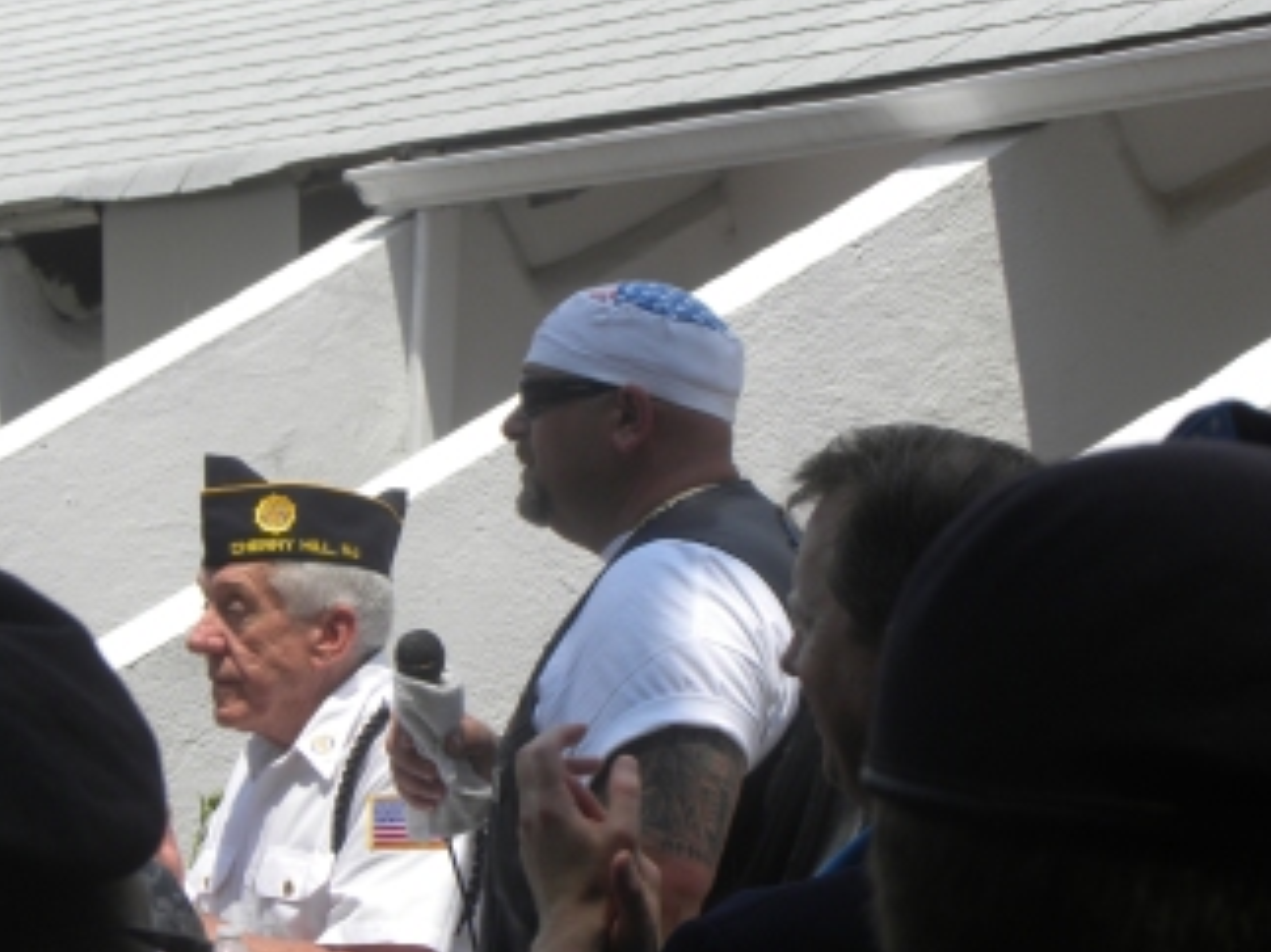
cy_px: 496
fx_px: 8368
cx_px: 500
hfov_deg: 8.7
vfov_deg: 6.5
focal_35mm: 228
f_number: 6.3
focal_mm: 32.7
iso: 64
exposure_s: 1/333
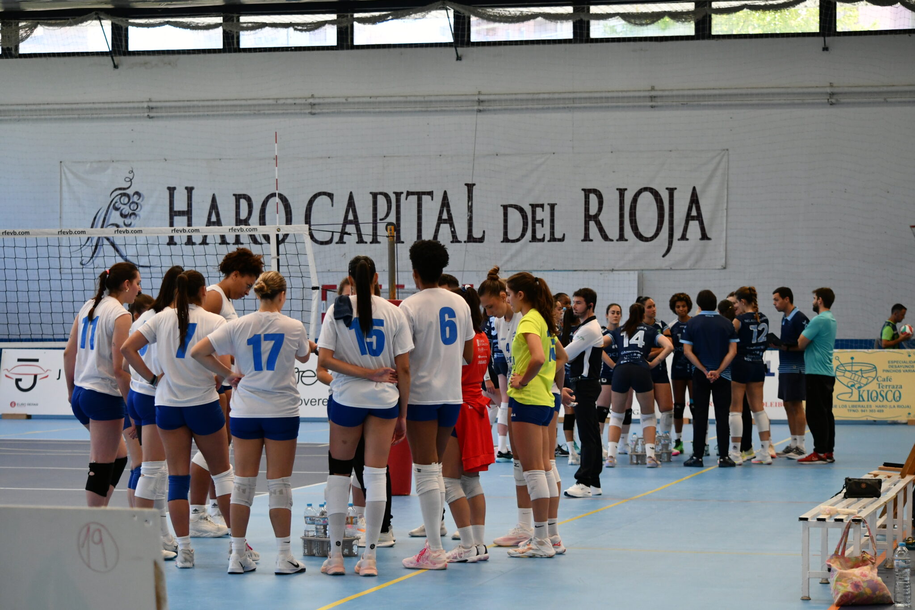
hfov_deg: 21.0
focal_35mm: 97
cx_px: 458
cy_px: 305
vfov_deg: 14.1
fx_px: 2465
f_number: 4.5
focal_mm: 65
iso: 1600
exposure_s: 1/1000
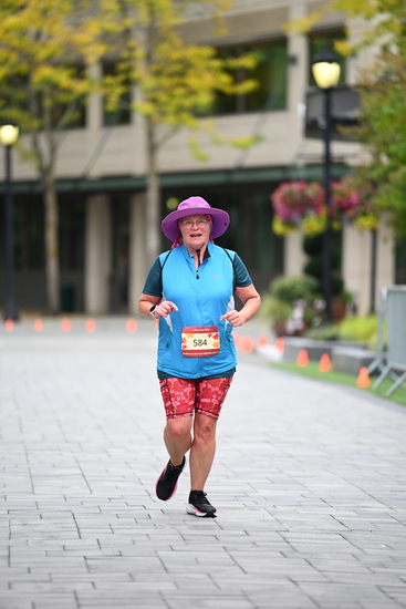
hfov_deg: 6.9
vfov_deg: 10.3
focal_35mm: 200
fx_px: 3381
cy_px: 304
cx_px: 203
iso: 640
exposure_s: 1/1600
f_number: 2.8
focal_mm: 200
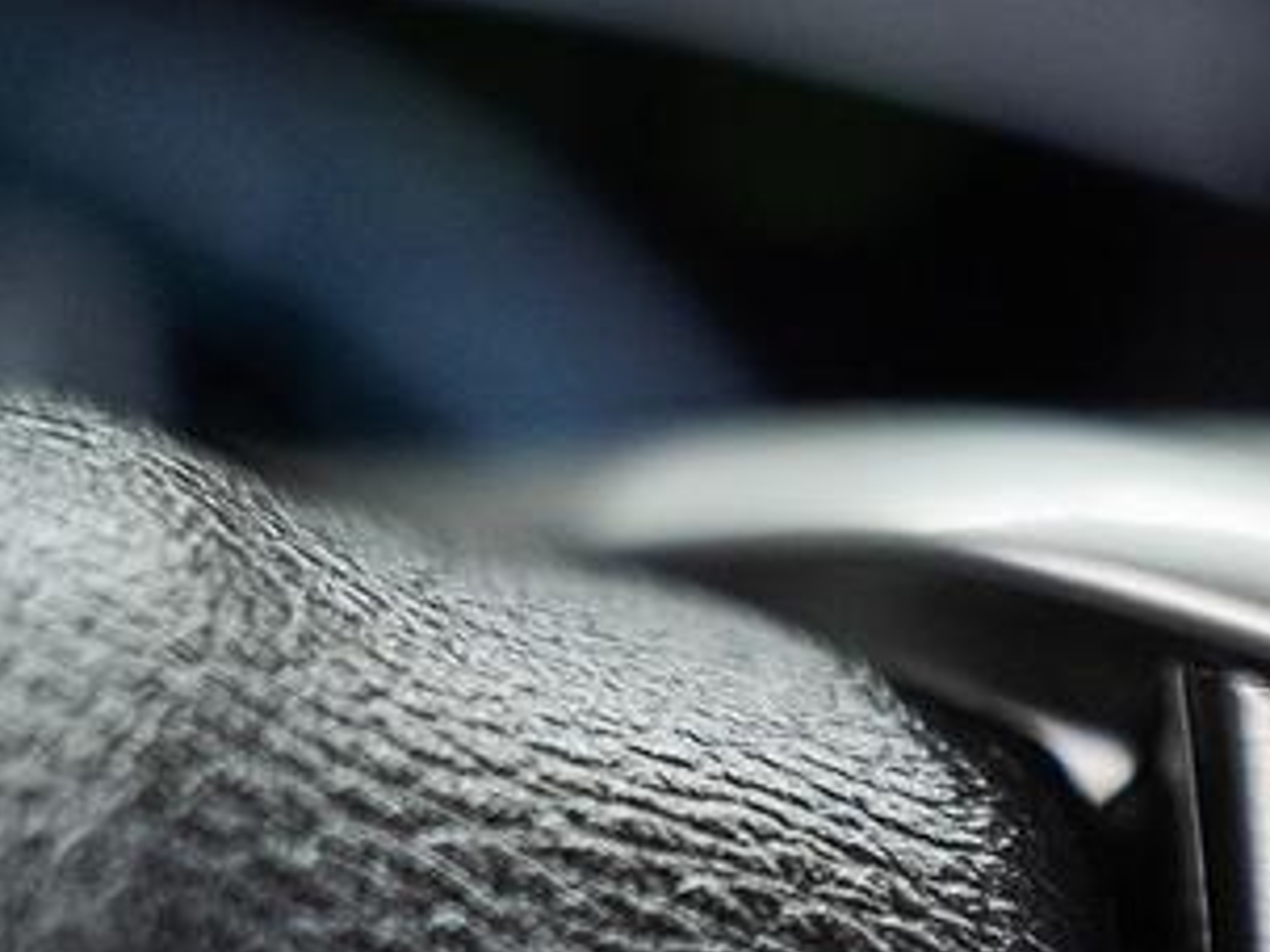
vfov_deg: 8.1
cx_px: 2544
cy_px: 2005
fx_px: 6345
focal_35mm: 173
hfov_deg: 10.5
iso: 1000
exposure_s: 1/40
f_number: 3.5
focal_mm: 37.8
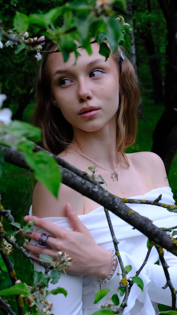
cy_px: 147
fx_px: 726
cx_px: 103
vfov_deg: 24.5
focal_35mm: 87
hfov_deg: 13.9
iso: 2000
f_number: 9
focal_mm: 50
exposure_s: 1/210
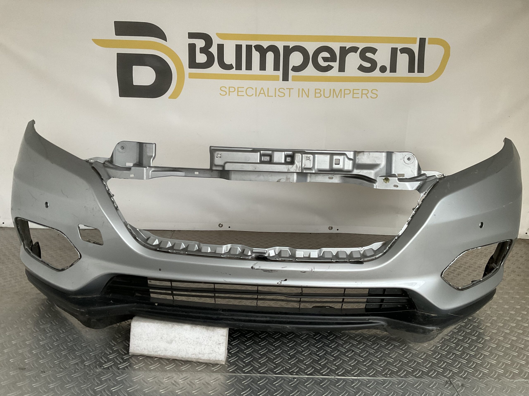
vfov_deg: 48.2
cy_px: 198
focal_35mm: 29
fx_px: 443
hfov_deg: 61.7
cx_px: 264
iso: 160
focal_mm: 3
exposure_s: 1/60
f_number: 1.8
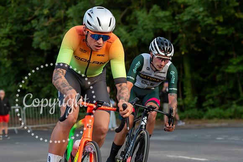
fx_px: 834
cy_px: 92
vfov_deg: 11.1
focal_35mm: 123
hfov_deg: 16.6
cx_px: 102
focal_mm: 70
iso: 1000
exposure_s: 1/800
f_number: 3.5
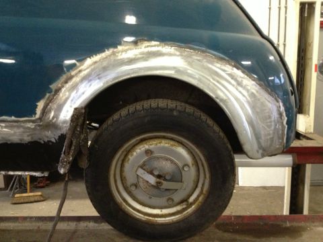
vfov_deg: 40.7
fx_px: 327
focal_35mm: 35
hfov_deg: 52.6
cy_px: 121
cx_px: 162
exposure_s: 1/17
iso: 400
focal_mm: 4.28
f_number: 2.4
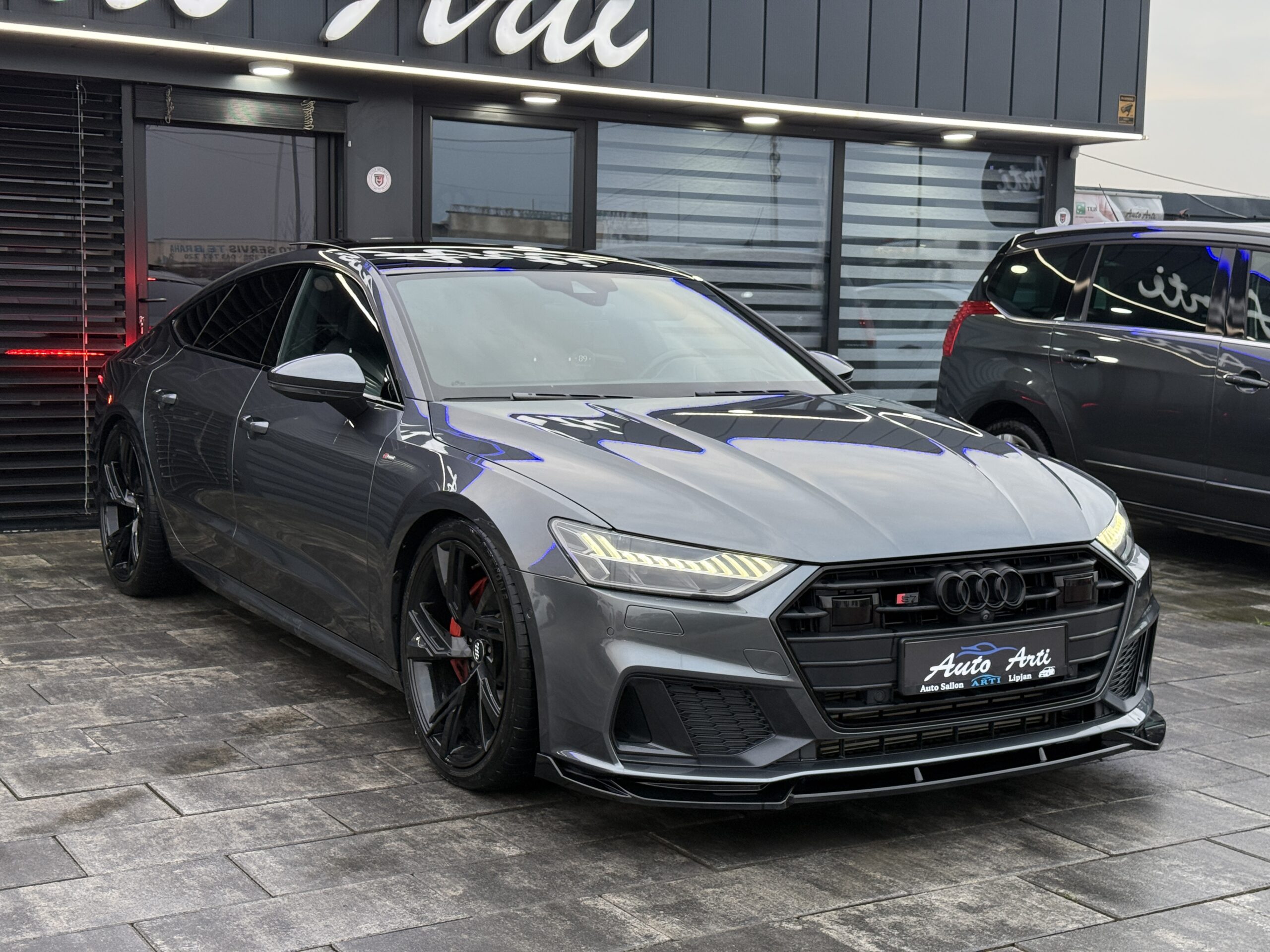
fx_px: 1761
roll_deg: -1.3
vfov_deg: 30.3
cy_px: 476
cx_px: 635
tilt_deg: -4.4
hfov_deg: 39.7
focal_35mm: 48
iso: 100
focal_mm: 6.76
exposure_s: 1/75
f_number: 1.78
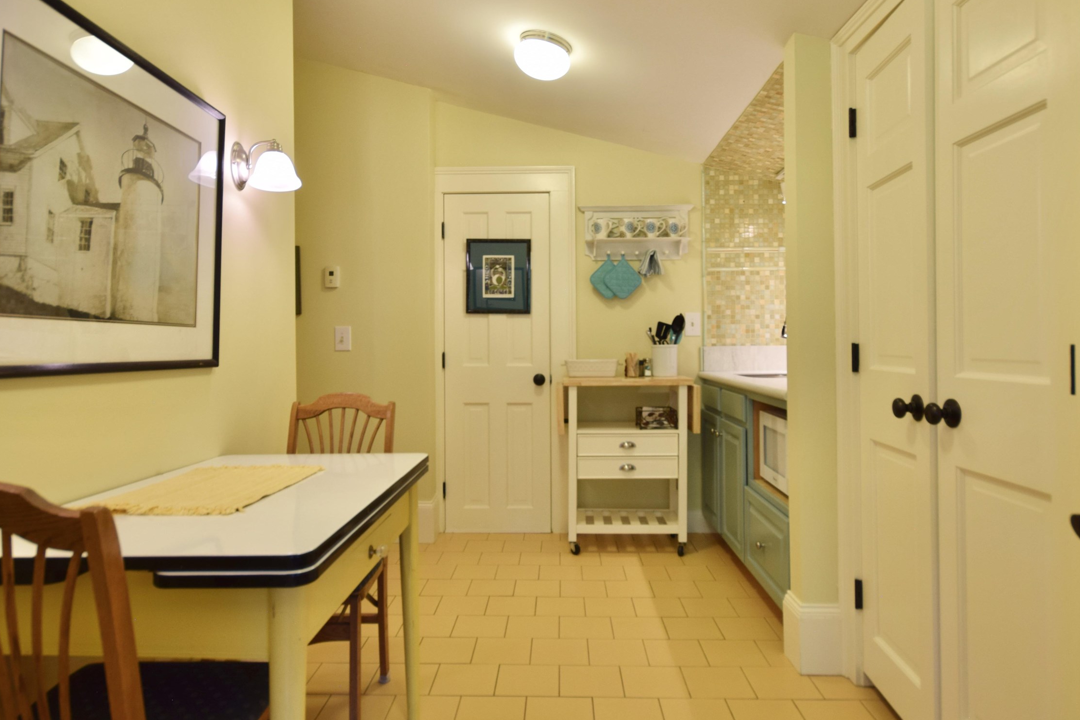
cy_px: 337
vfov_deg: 55.7
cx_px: 542
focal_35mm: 23
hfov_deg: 76.9
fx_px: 681
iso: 200
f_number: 6.3
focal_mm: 11
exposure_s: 1/13
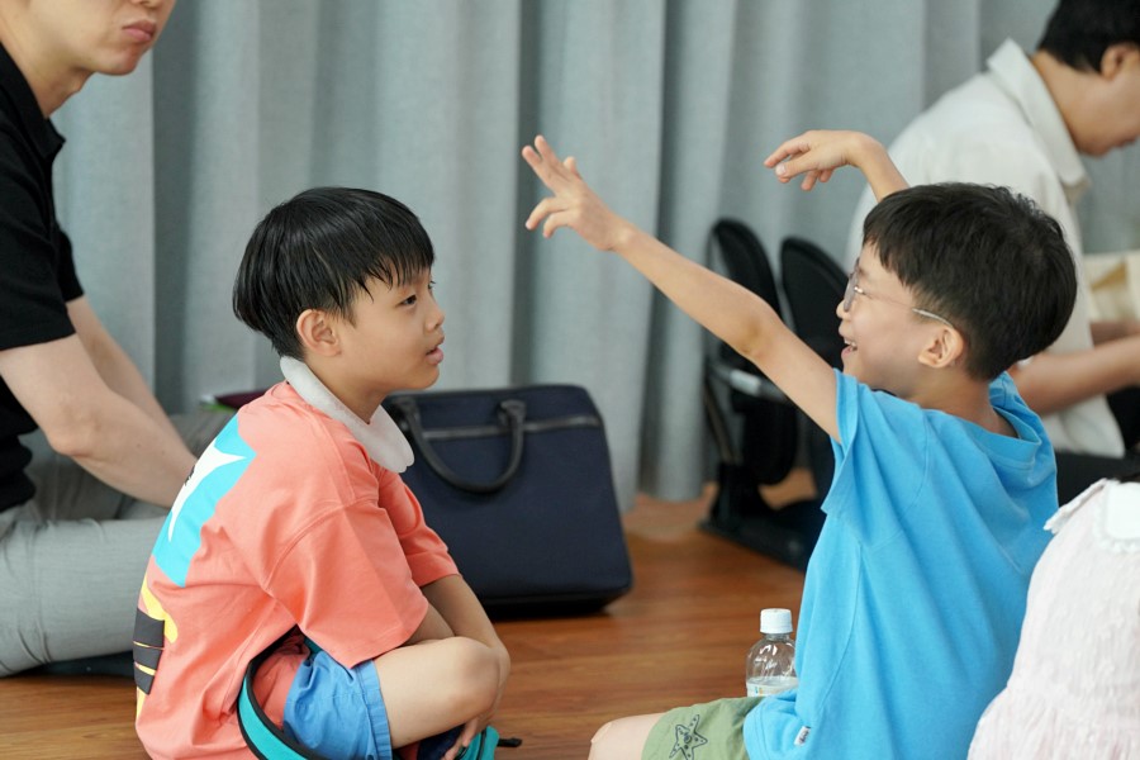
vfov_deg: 6.9
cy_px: 380
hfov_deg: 10.3
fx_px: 6333
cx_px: 570
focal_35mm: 200
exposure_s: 1/250
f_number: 4
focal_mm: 200
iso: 2000
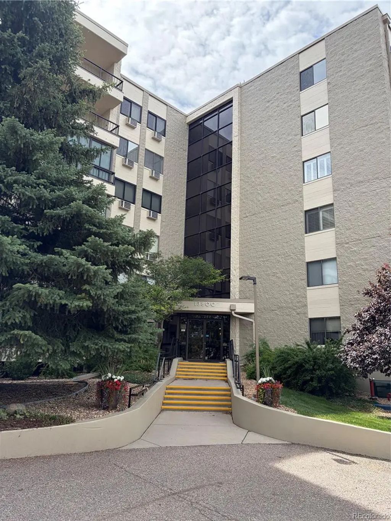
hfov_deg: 53.1
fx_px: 392
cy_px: 260
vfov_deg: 67.3
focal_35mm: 26
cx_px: 196
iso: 64
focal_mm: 5.96
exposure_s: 1/1901
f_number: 1.6
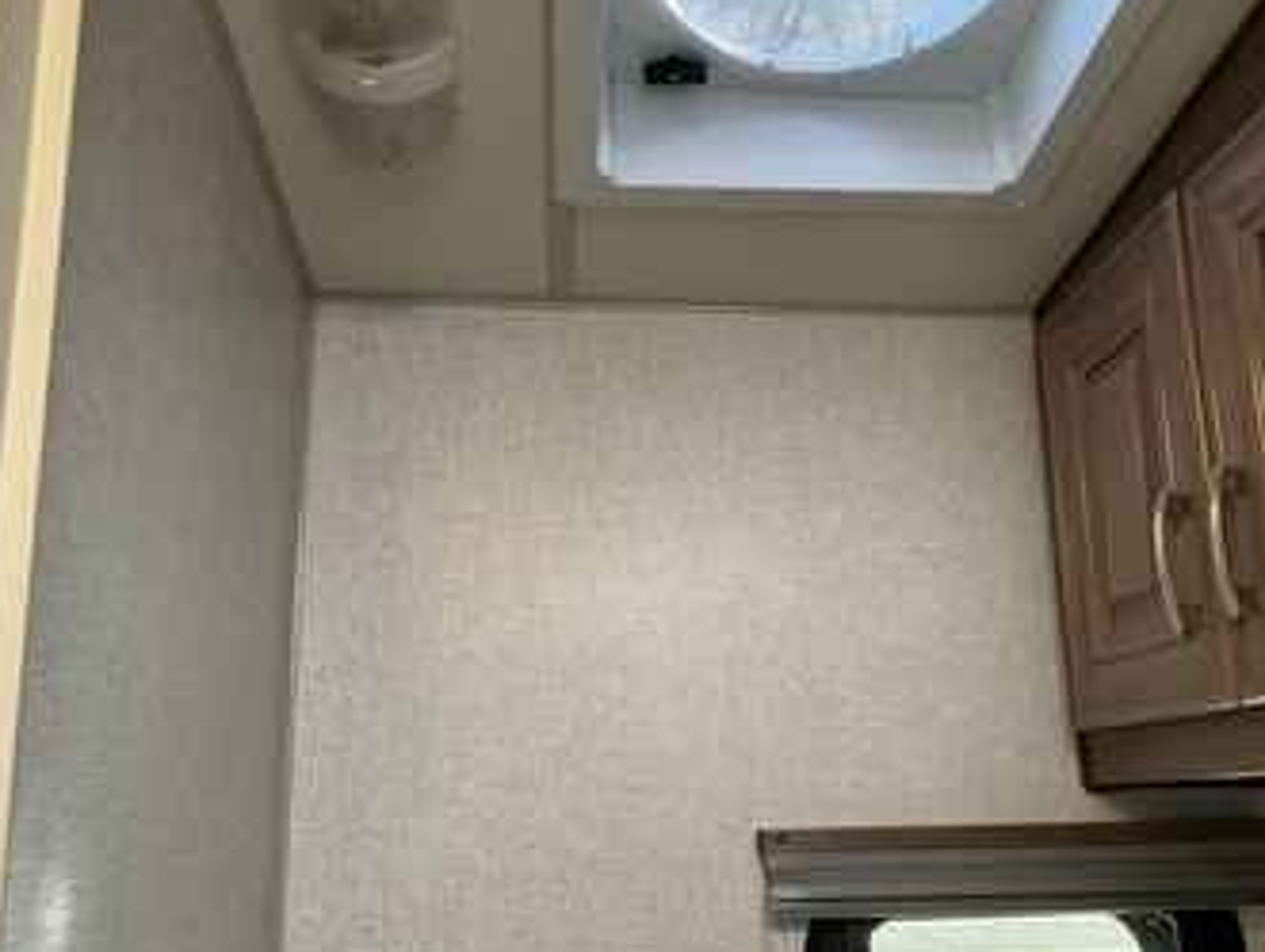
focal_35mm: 35
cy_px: 535
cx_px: 718
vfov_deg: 40.7
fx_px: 1280
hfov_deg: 52.4
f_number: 1.8
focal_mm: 3
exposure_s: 1/60
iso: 80
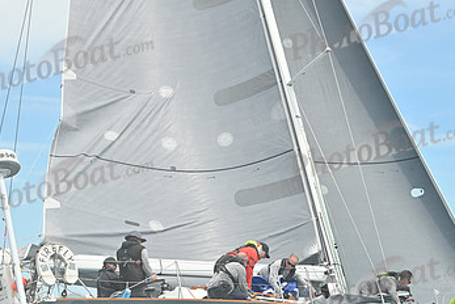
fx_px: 1480
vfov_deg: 11.7
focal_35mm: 117
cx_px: 223
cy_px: 234
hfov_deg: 17.5
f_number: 7.1
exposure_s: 1/1250
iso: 320
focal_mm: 70
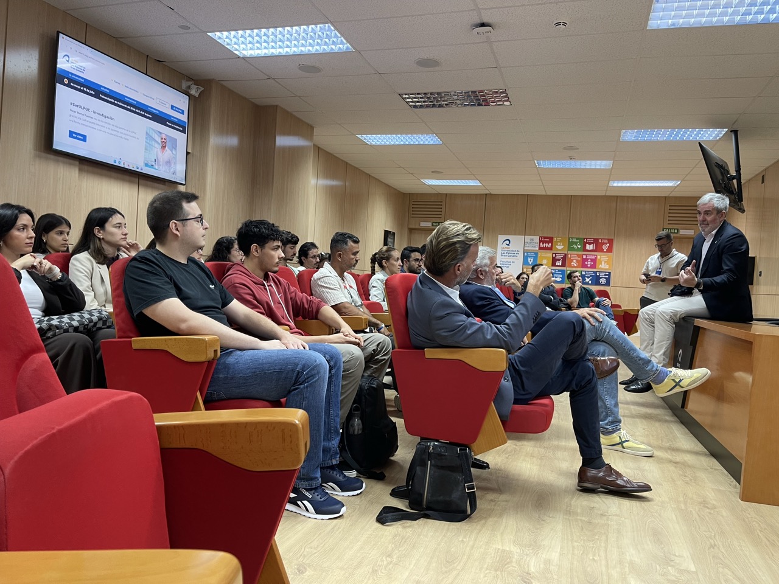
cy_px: 292
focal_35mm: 25
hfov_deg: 69.4
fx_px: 563
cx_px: 390
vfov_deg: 54.9
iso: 125
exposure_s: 1/50
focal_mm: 5.1
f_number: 1.6
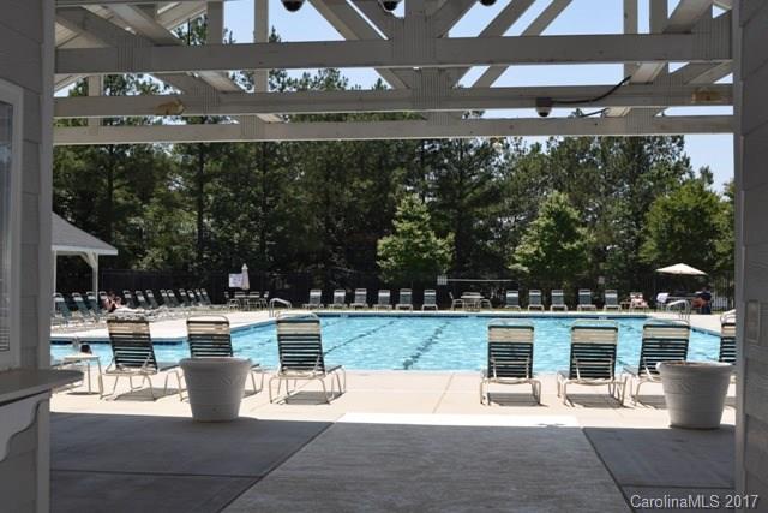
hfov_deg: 43.6
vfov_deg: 29.9
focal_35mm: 45
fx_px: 960
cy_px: 256
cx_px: 384
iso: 100
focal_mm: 30
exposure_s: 1/200
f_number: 10
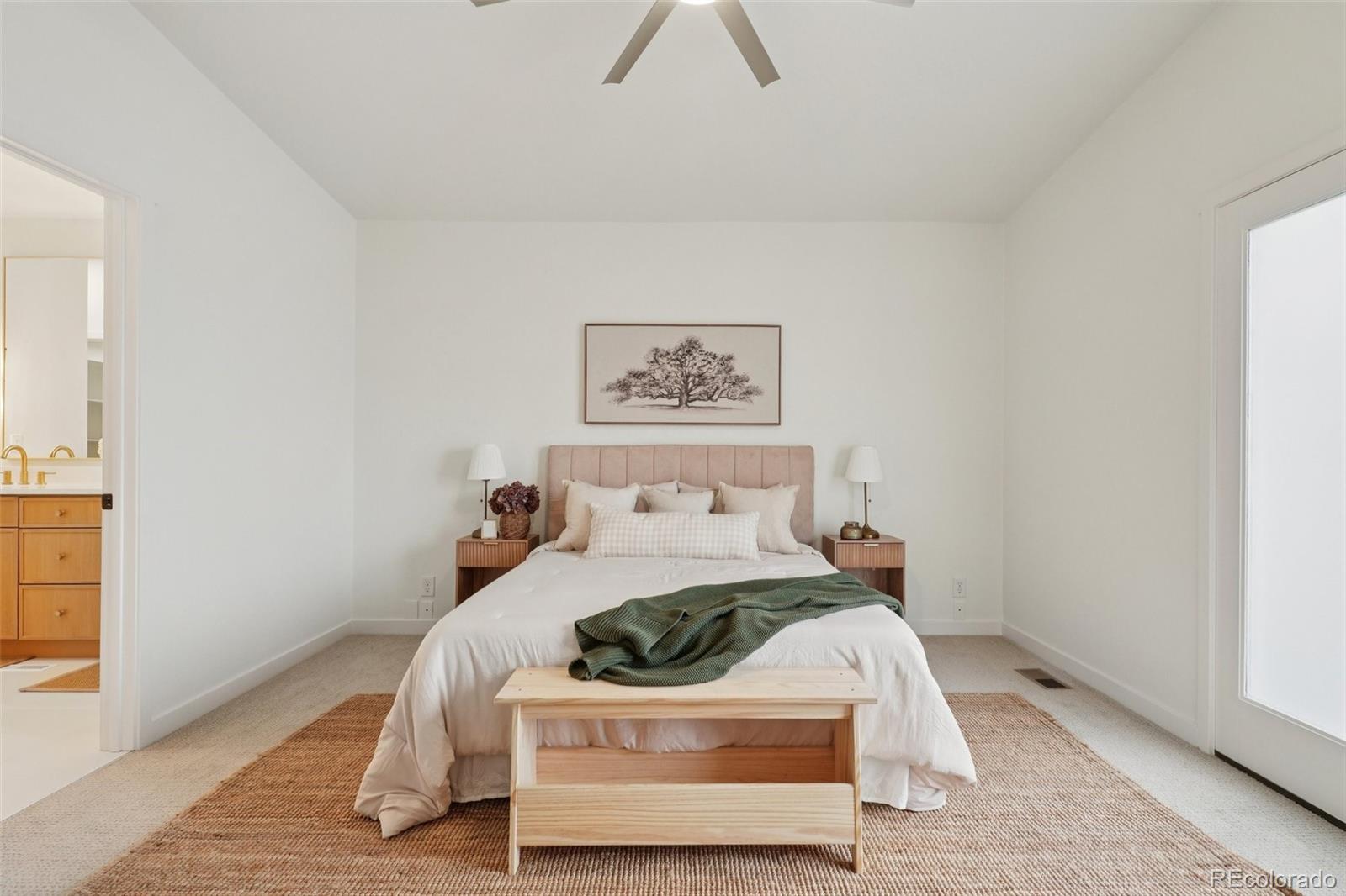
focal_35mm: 16
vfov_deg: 72.0
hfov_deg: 95.0
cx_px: 673
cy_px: 448
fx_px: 617
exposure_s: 1/20
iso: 400
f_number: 8
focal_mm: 11
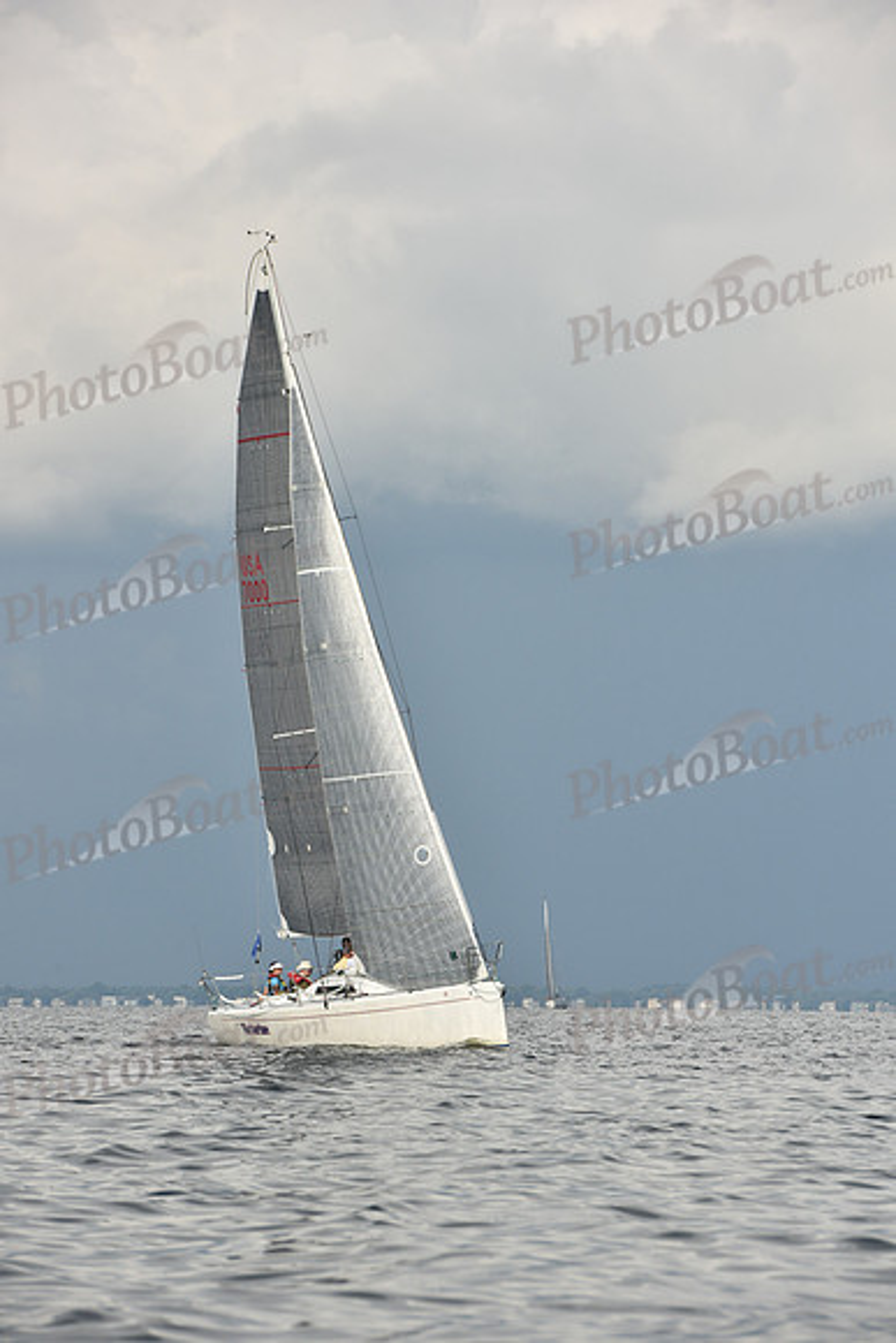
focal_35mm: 190
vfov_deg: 10.8
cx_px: 448
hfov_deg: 7.2
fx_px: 7089
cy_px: 672
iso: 250
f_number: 9
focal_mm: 190
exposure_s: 1/1250
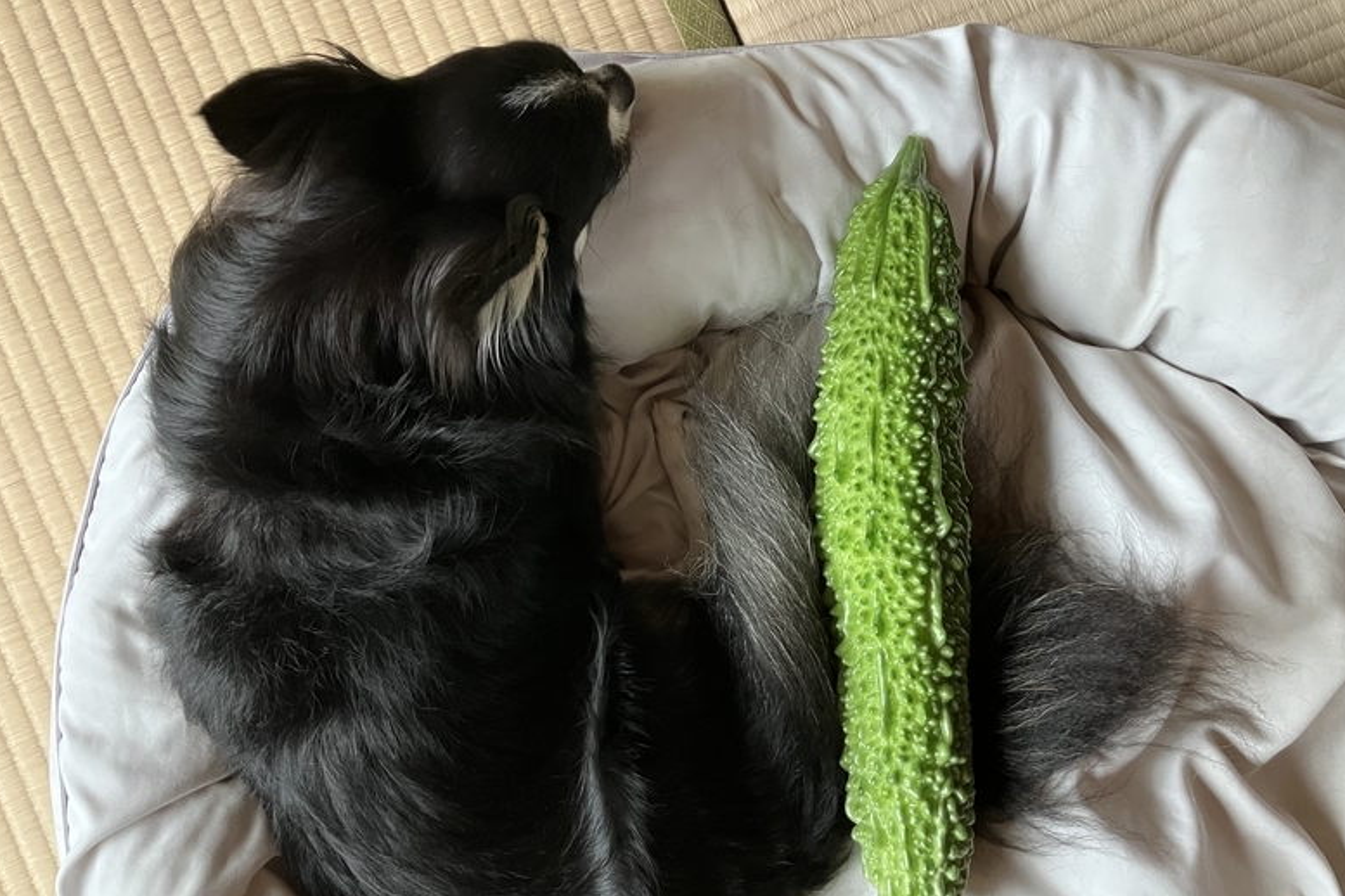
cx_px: 670
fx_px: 1121
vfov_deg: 43.6
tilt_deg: -86.0
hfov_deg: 61.9
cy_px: 490
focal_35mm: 30
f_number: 1.8
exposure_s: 1/60
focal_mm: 3.99
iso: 320
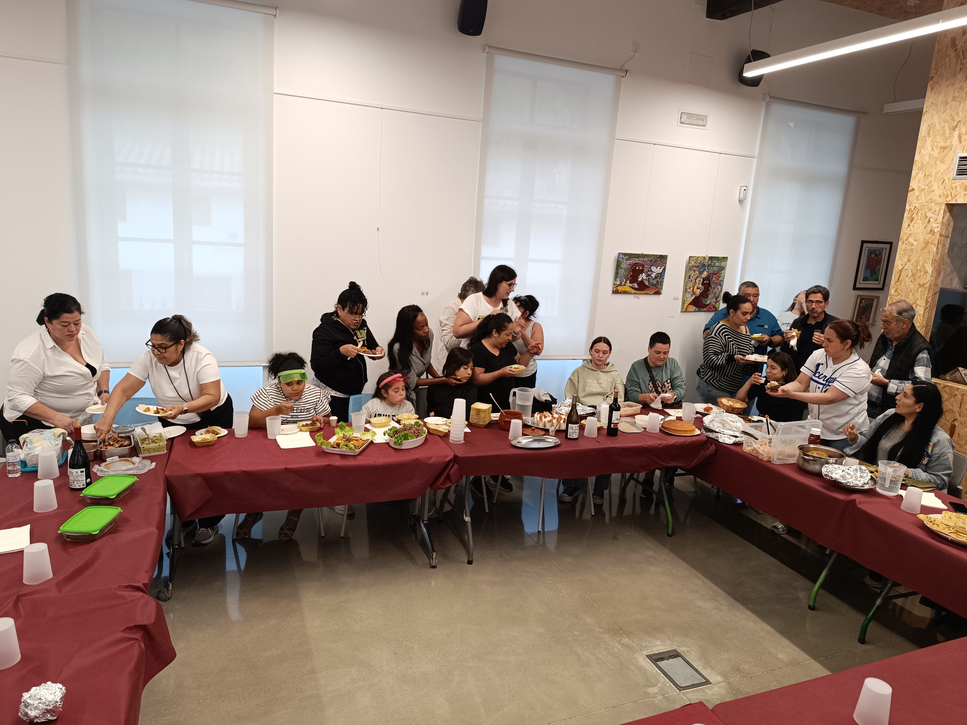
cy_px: 362
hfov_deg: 71.6
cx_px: 484
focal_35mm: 24
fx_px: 670
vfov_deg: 56.8
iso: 771
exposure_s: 1/100
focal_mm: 6.14
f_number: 1.65
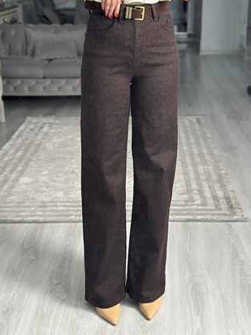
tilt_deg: -35.4
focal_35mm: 59
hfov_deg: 24.8
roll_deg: +0.4
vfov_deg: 32.7
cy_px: 151
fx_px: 570
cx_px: 126
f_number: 1.78
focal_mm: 6.86
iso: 200
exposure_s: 1/100
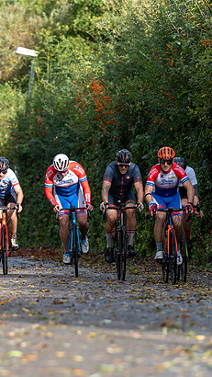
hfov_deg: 3.4
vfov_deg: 6.0
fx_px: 3593
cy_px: 206
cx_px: 63
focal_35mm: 360
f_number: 4
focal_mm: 200
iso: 200
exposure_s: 1/800
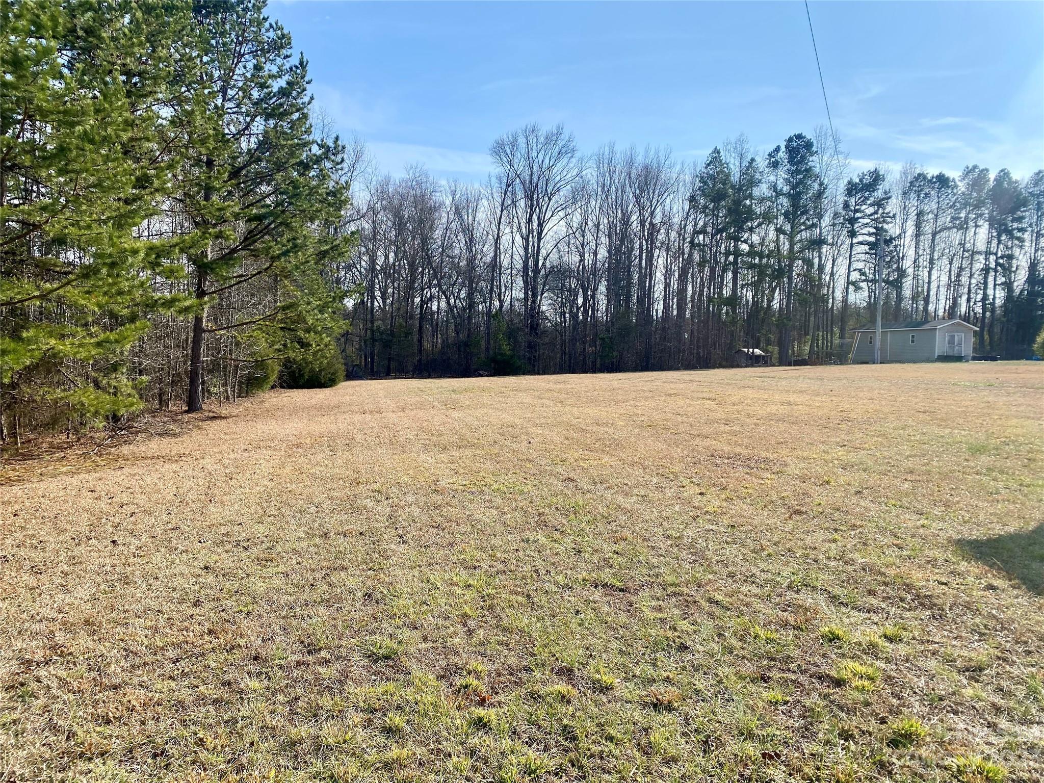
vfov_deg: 53.1
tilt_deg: -1.1
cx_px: 522
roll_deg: -1.7
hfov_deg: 67.3
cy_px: 392
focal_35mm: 26
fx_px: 784
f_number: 1.8
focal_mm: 4.25
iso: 32
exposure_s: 1/2513
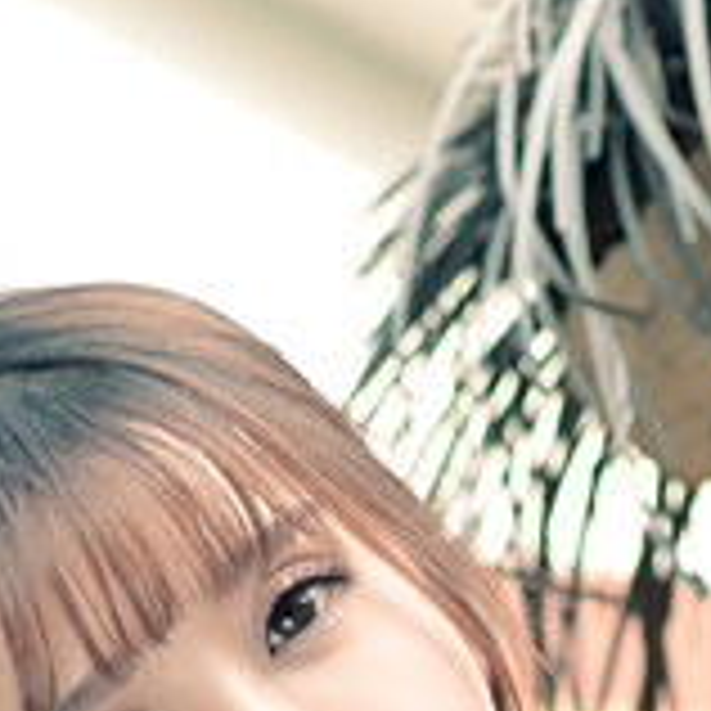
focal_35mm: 226
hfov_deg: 7.7
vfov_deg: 7.5
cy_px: 1217
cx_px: 486
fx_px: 5252
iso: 100
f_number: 2.5
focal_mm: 35
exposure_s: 1/250
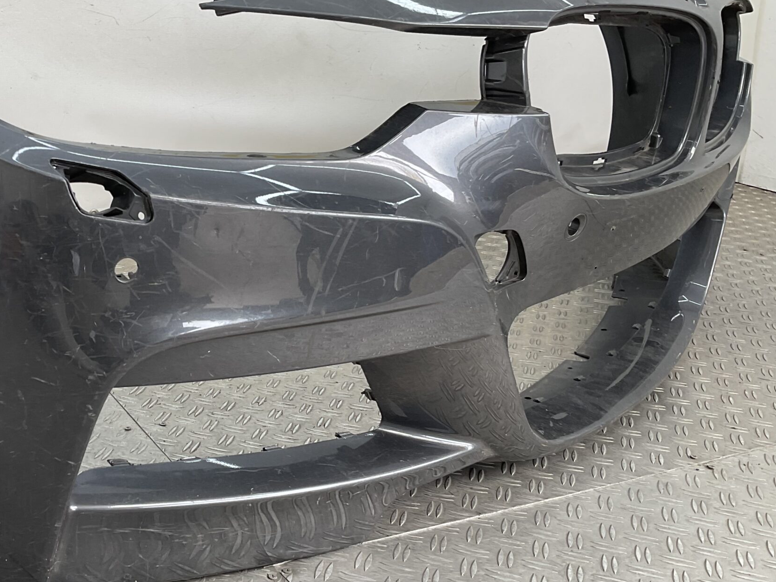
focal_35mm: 45
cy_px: 297
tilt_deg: -21.0
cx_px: 187
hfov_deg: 40.8
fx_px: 1009
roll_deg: -2.7
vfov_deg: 32.2
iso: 16
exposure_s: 1/120
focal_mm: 3
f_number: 1.8
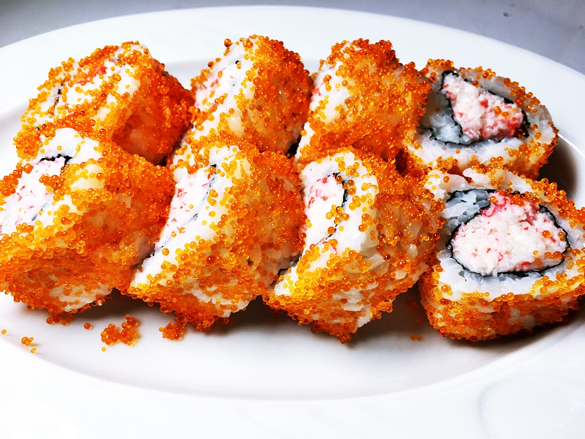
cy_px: 220
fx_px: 490
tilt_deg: -51.7
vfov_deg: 48.2
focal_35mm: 29
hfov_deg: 61.7
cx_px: 292
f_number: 2.2
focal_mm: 4.15
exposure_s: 1/117
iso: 25
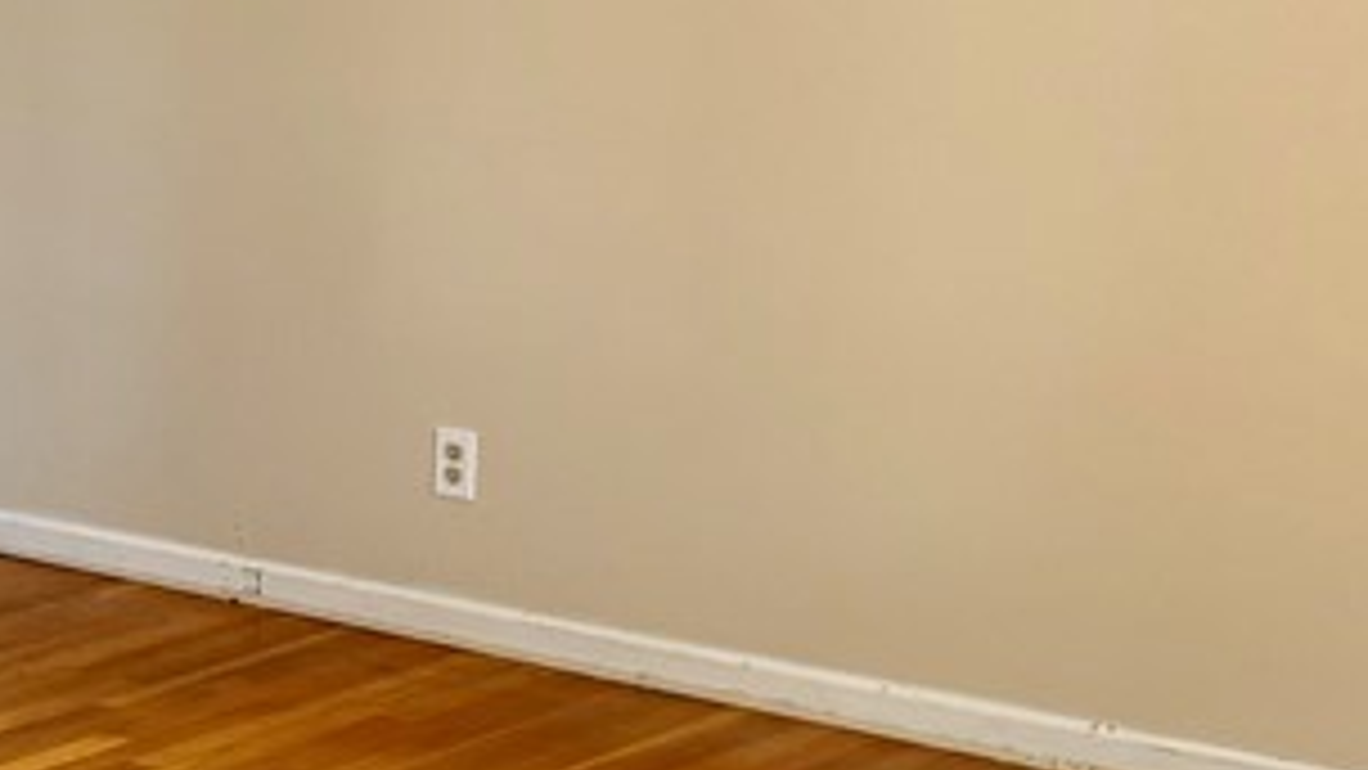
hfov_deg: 21.8
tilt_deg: -10.3
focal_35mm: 88
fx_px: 3192
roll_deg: +0.6
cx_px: -414
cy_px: 428
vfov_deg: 13.7
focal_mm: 6.76
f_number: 1.78
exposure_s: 1/240
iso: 125
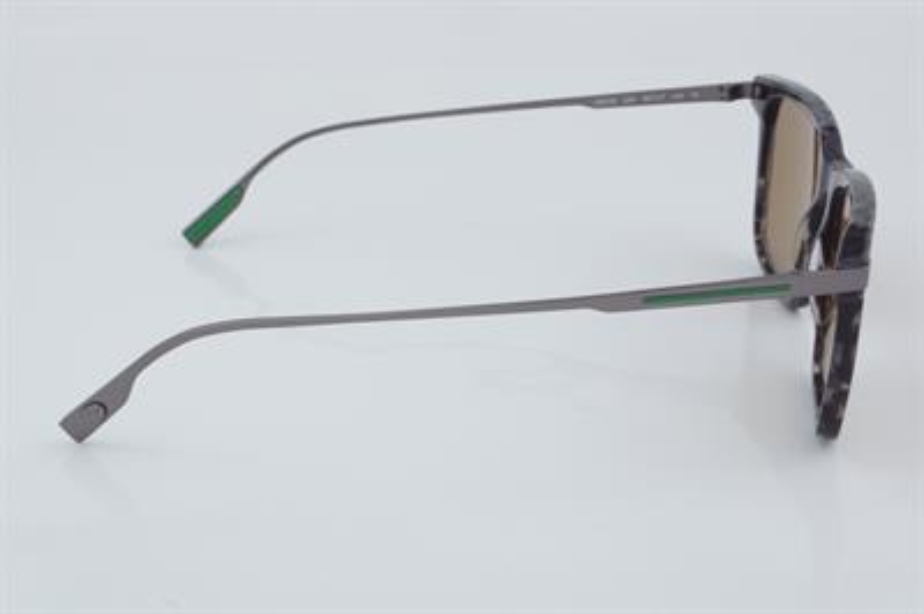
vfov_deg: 18.2
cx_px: 462
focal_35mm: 75
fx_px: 1923
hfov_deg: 27.0
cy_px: 307
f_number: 32
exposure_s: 1/4
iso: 100
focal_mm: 50
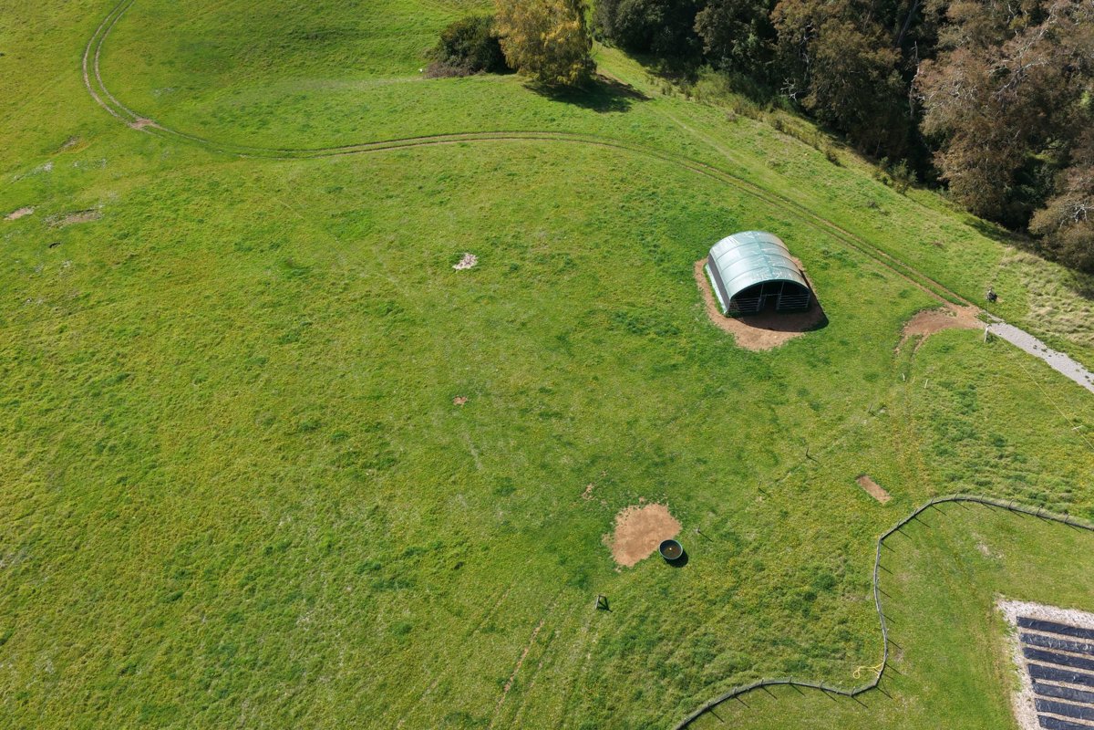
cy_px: 365
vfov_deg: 46.4
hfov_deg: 65.5
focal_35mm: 28
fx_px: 851
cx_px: 547
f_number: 3.2
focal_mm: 14.45
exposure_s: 1/500
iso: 100
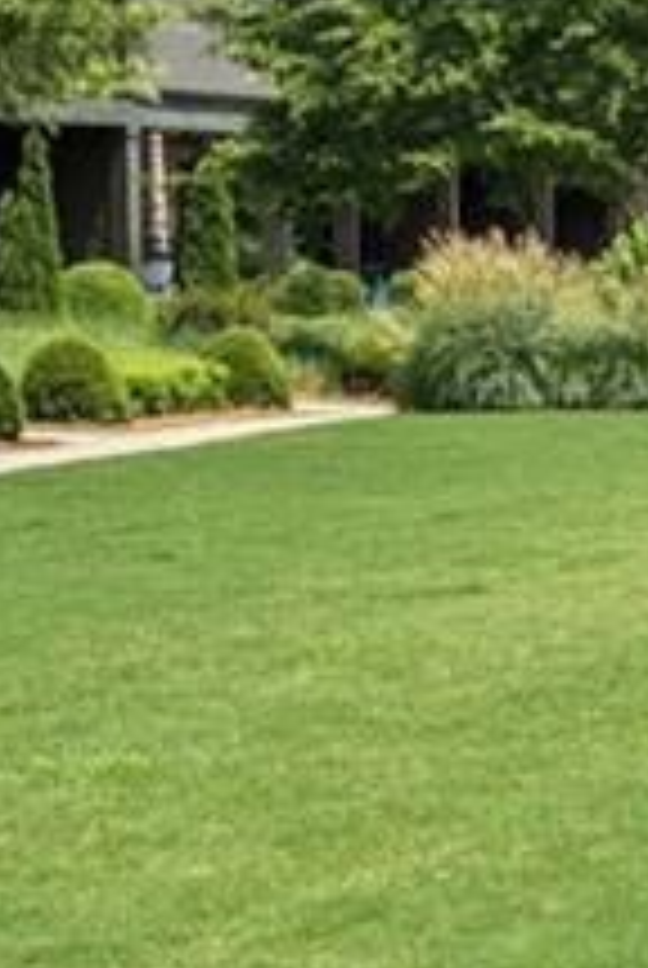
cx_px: 1638
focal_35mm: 152
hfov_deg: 8.2
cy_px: 223
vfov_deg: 13.4
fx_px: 4091
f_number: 8
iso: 100
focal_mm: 32
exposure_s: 1/320
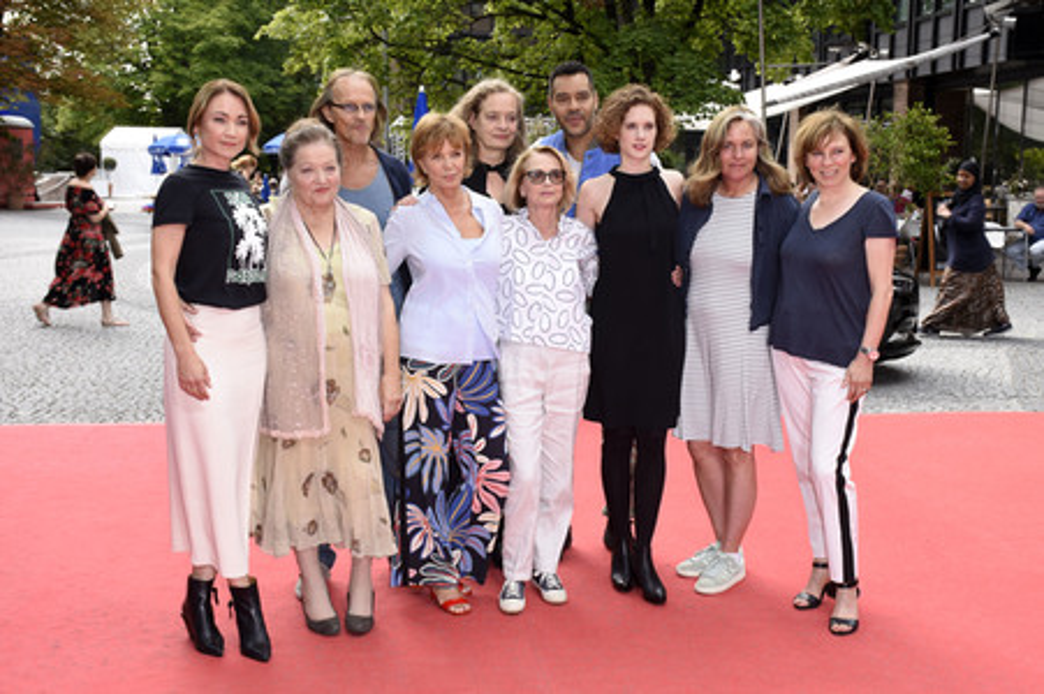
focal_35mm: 45
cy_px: 347
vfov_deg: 29.8
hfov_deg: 43.6
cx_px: 522
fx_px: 1304
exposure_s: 1/60
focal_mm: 30
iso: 125
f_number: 6.3
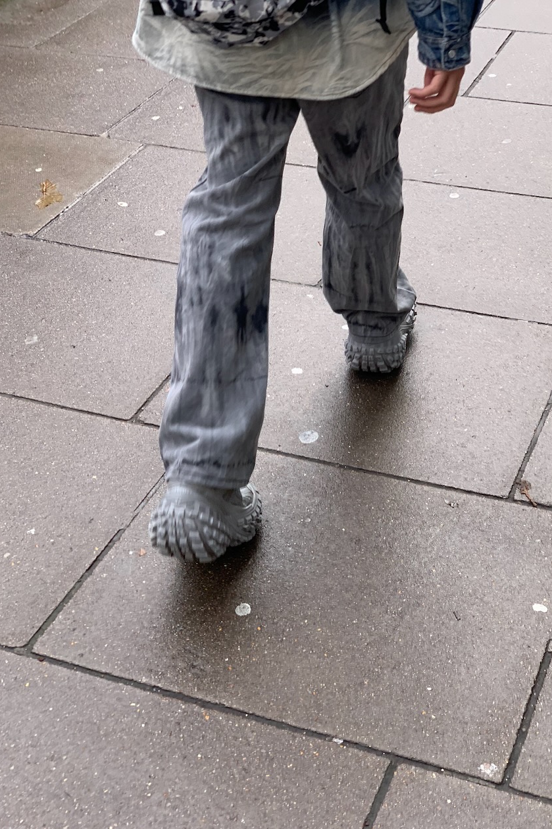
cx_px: 298
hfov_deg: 24.6
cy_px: 410
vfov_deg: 36.3
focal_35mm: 55
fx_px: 1265
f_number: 2.4
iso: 32
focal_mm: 6
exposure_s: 1/122
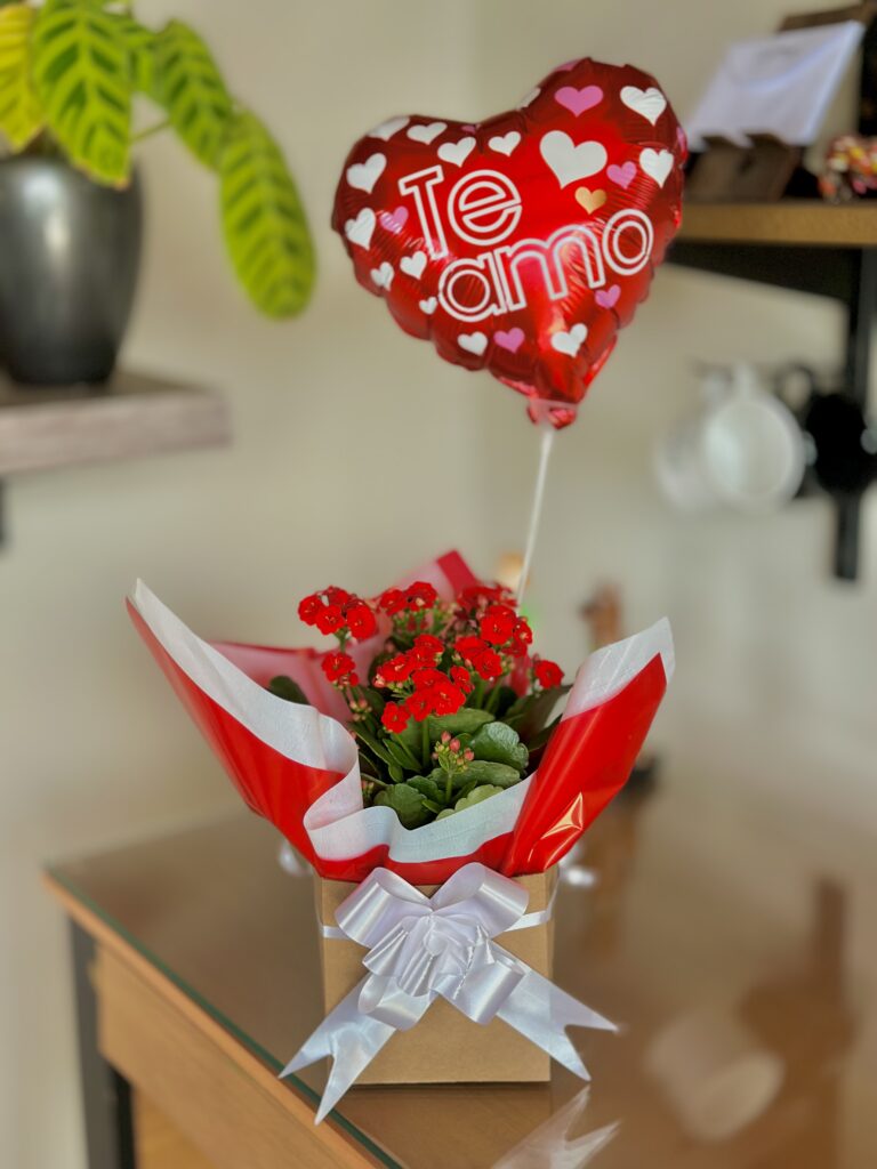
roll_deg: +0.1
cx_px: 438
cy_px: 584
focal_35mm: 48
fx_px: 1621
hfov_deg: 30.3
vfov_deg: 39.7
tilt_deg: -13.8
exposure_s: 1/218
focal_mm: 6.86
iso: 80
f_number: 1.78
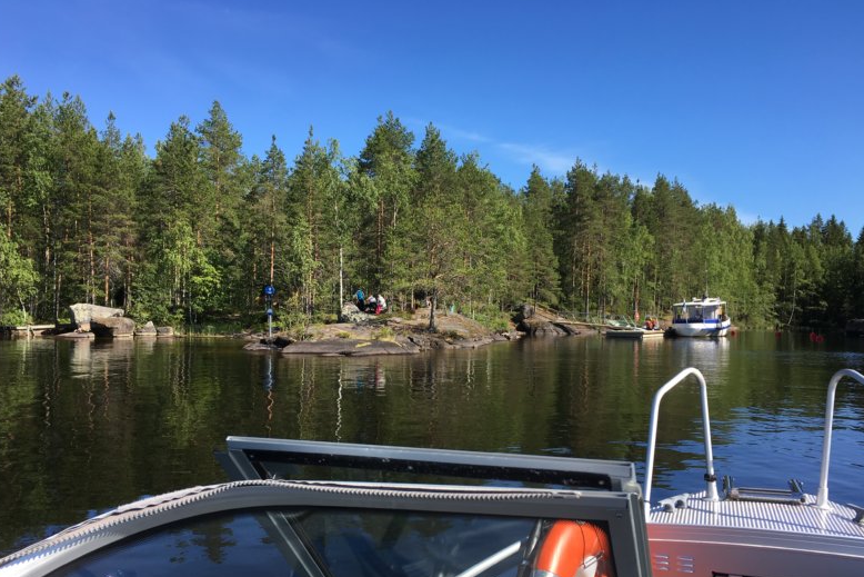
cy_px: 328
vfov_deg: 42.2
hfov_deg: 60.3
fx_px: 744
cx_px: 429
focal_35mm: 31
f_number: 2.2
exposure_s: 1/864
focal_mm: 4.15
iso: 25
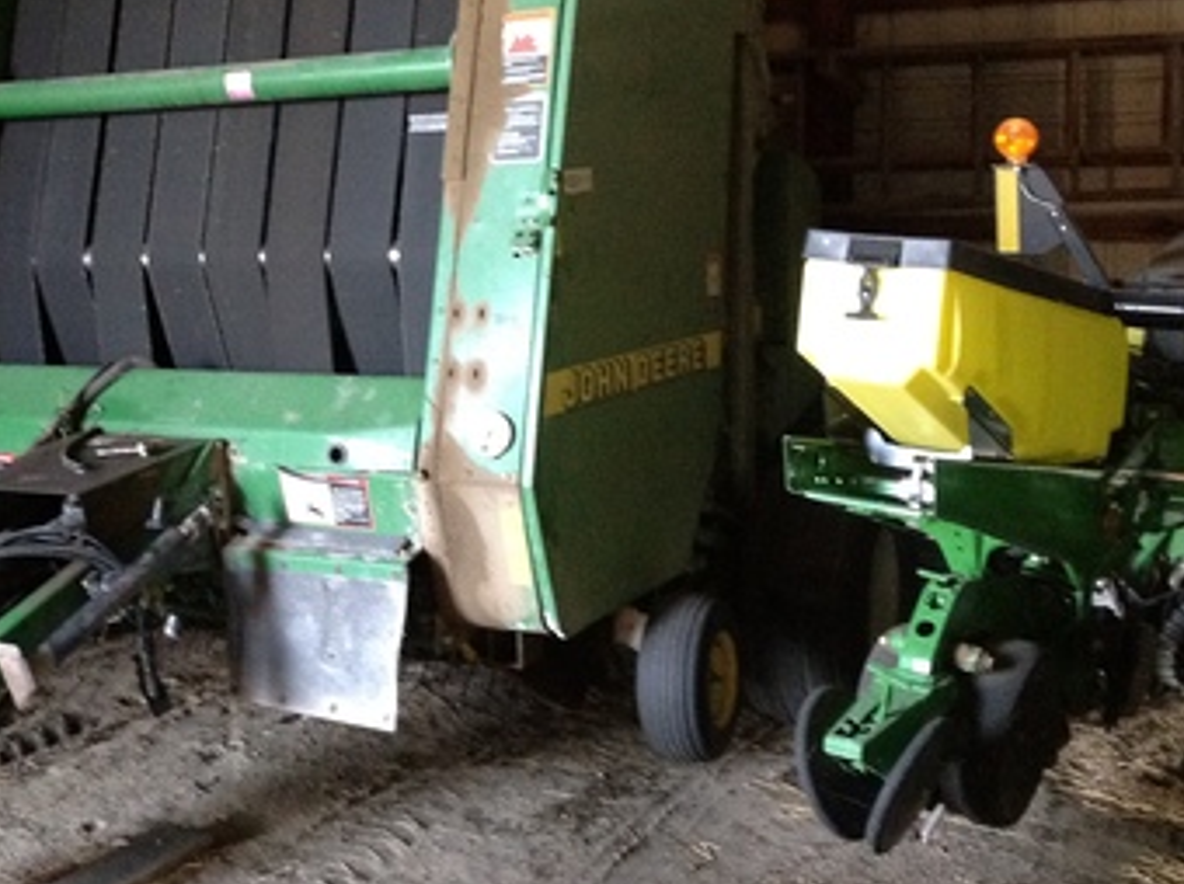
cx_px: 299
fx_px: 1913
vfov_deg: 25.9
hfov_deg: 33.7
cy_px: 324
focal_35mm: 56
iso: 500
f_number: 2.4
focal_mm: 4.28
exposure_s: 1/15
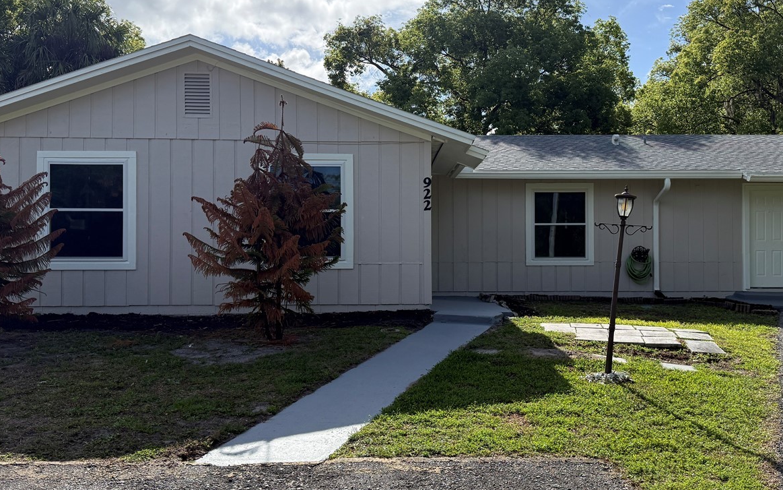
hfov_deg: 55.3
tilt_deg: +1.1
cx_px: 414
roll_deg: +0.0
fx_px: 747
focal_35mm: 35
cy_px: 245
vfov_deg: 36.3
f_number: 1.78
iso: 100
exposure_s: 1/5714
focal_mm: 6.76
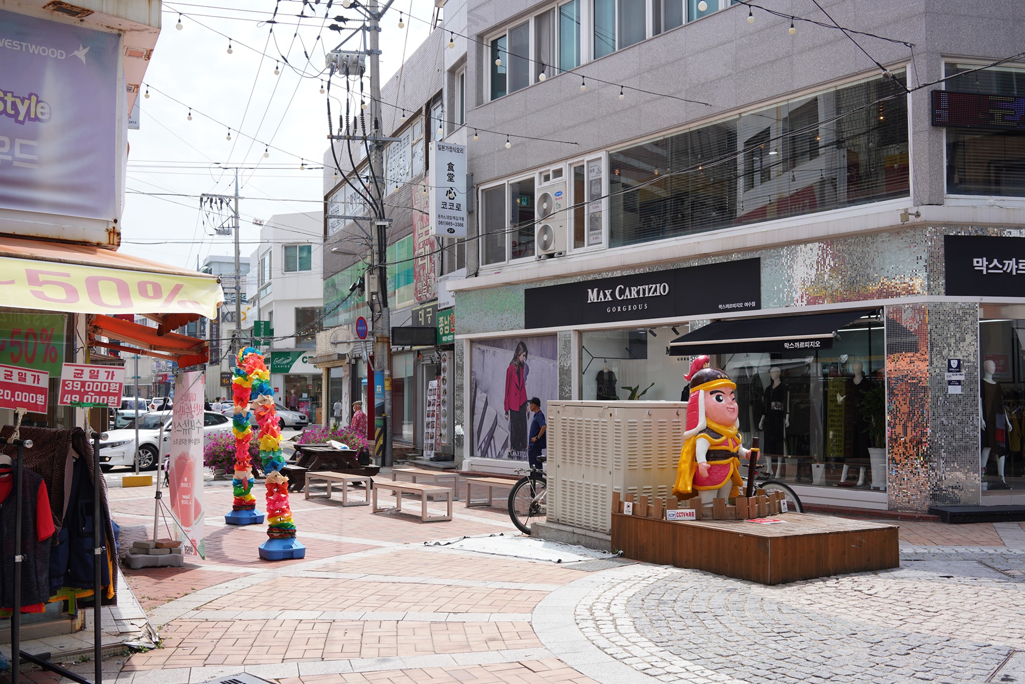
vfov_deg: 37.9
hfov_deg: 54.4
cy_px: 342
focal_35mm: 35
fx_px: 997
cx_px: 512
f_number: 9
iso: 100
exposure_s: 1/125
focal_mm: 35
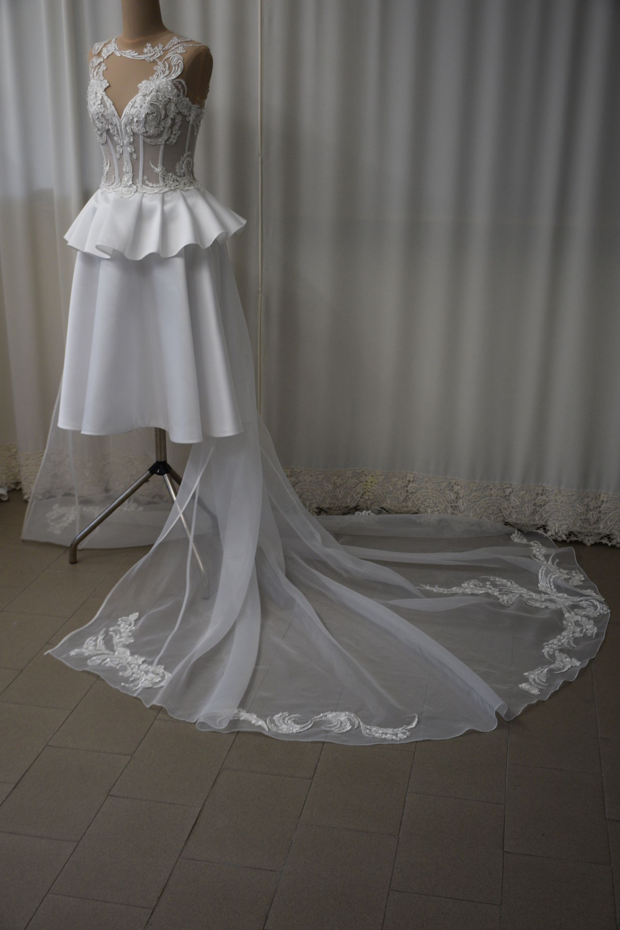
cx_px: 310
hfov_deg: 33.0
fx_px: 1046
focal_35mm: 40
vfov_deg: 47.9
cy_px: 465
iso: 400
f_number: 4
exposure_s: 1/60
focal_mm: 27
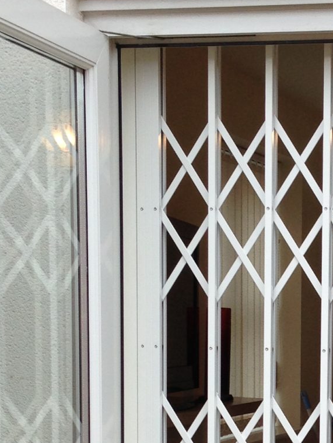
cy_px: 460
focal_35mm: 111
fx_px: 1423
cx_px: 369
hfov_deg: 13.1
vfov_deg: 17.3
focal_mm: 4.13
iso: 50
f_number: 2.4
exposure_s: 1/123
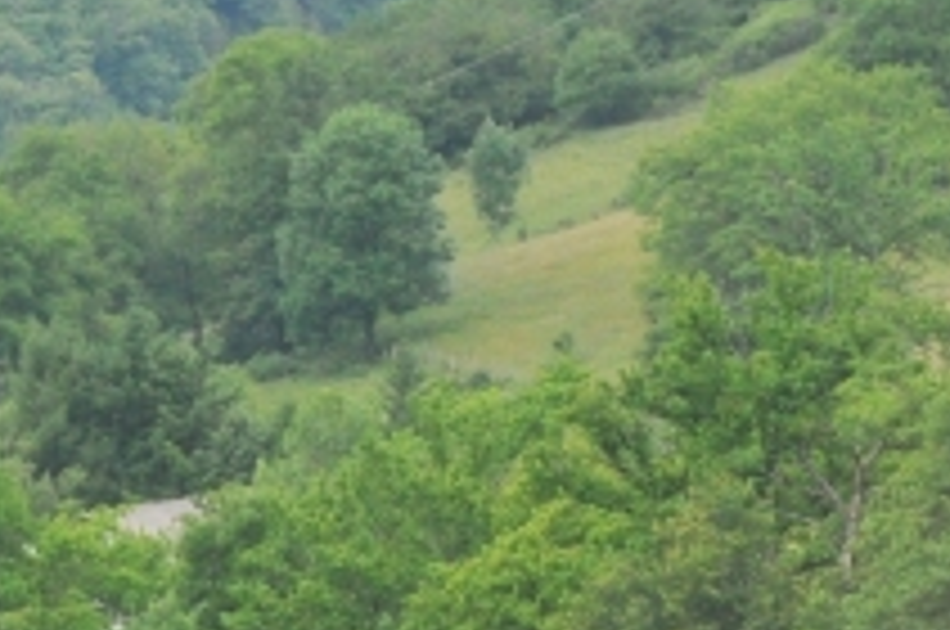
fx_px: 12448
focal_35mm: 472
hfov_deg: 4.4
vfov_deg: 2.9
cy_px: 936
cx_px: -158
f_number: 8
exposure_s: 1/500
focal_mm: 65
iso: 720
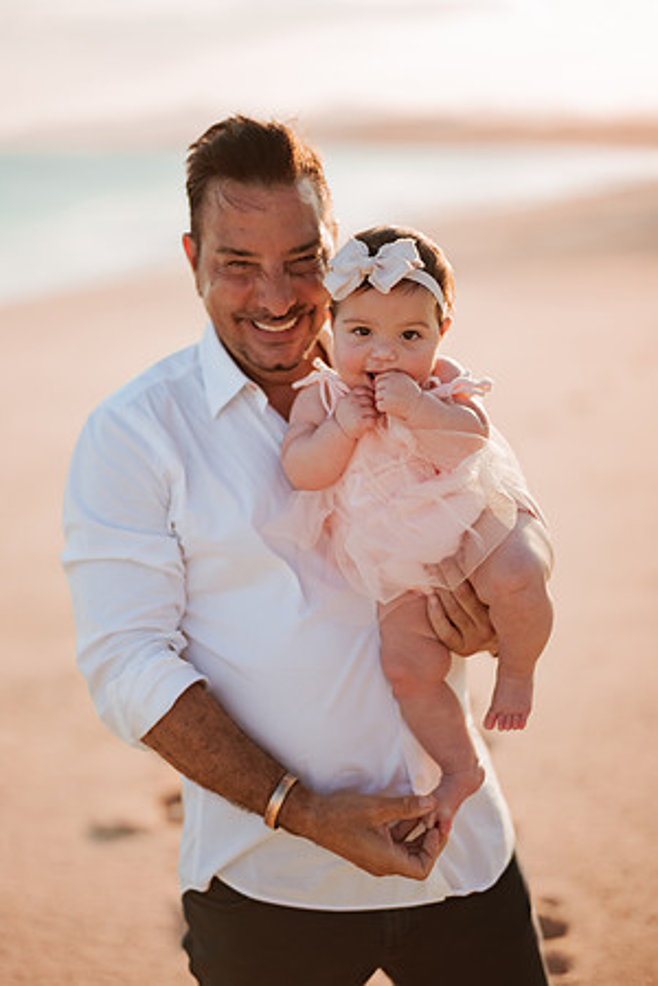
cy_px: 493
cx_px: 329
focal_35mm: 58
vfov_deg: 34.5
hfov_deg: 23.4
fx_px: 1590
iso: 100
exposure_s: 1/4000
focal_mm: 58
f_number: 1.4
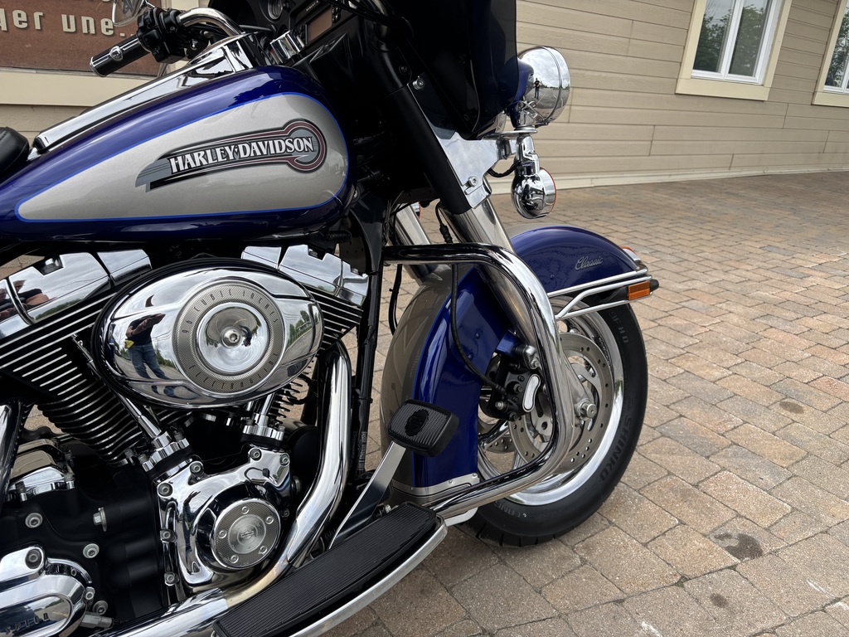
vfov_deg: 53.1
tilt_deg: -20.2
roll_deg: -4.4
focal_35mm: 26
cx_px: 424
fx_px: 638
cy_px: 318
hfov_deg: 67.3
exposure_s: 1/988
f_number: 1.6
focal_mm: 5.96
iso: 50
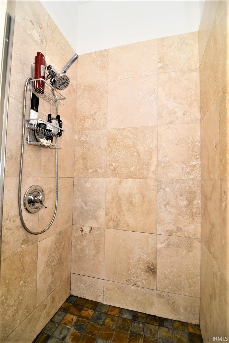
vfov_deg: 96.7
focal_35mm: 16
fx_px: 153
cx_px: 114
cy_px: 172
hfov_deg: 73.7
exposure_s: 1/60
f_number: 4
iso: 250
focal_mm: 11
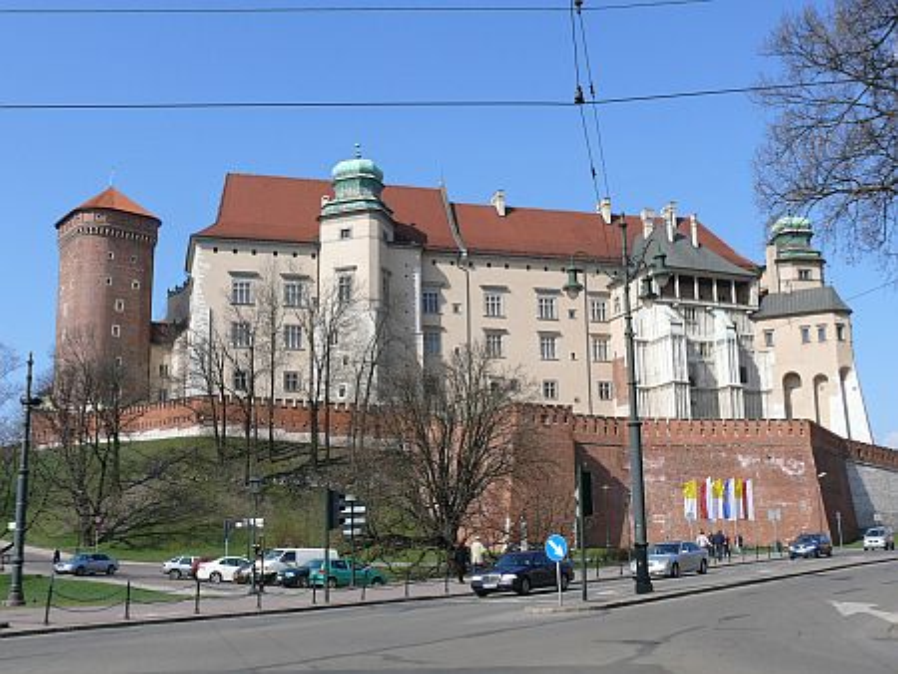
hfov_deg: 44.8
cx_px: 449
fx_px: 1090
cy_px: 337
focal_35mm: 42
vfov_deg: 34.4
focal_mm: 8.4
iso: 100
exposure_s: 1/400
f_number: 6.3
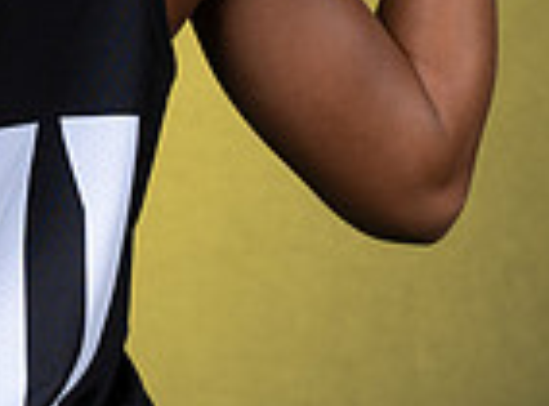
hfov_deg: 6.6
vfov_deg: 4.9
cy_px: -110
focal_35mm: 301
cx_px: 90
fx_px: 4750
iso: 100
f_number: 7.1
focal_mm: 61
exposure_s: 1/160
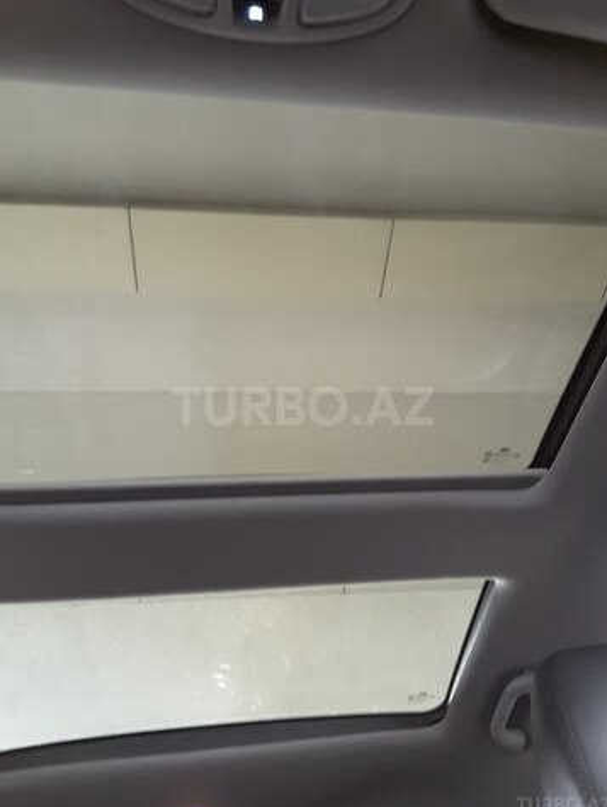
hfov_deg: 56.9
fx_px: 560
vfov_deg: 71.6
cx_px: 303
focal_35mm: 24
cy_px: 406
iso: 100
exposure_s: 1/14
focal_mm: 2
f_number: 1.9
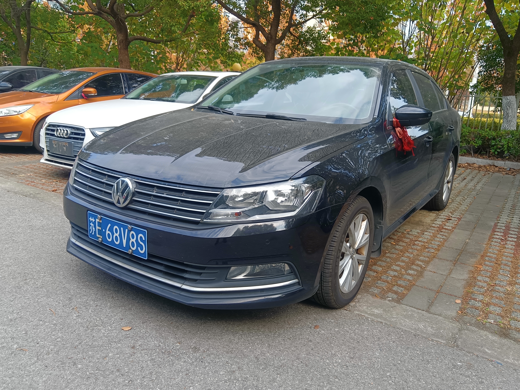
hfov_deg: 65.3
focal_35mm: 27
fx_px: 406
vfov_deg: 51.4
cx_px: 260
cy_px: 195
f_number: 1.9
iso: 421
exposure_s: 1/900
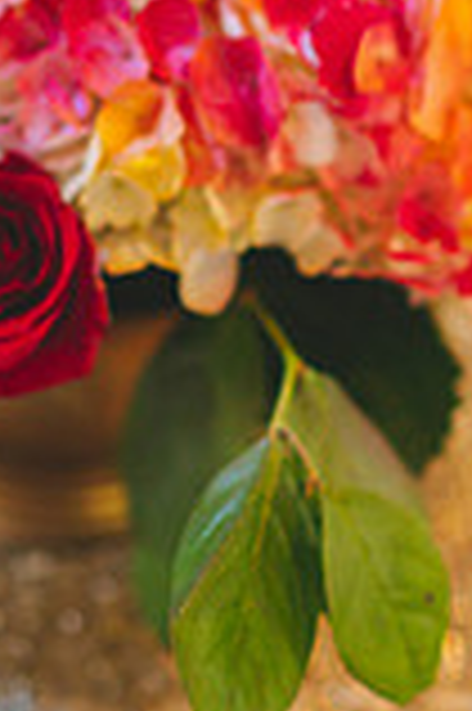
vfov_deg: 8.5
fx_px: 4769
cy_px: 180
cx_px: 70
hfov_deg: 5.7
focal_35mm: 242
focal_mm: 85
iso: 1000
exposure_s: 1/320
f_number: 2
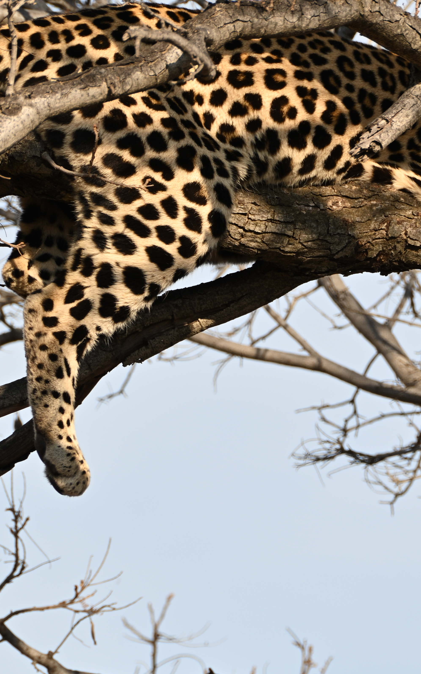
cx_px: 369
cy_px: 300
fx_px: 16245
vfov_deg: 2.4
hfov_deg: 1.5
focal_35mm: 885
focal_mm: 330
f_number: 8
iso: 100
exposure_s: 1/80
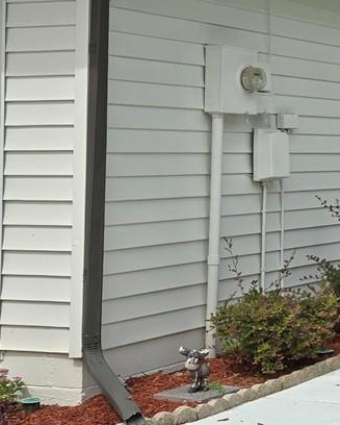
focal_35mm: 88
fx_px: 1106
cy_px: 105
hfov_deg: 15.1
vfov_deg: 21.5
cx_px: 617
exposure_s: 1/1983
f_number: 1.8
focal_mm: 5.4
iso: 25
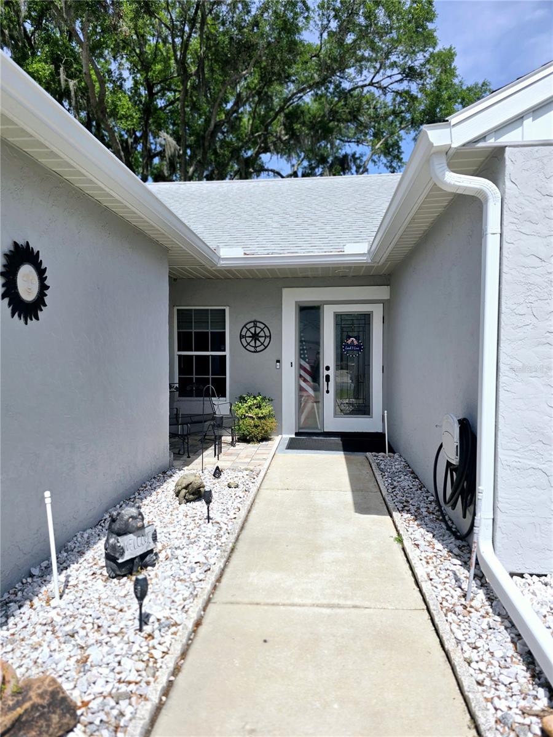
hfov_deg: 58.9
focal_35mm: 23
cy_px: 368
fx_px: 490
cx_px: 276
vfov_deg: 73.9
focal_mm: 6.3
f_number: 1.7
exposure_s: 1/1250
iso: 12
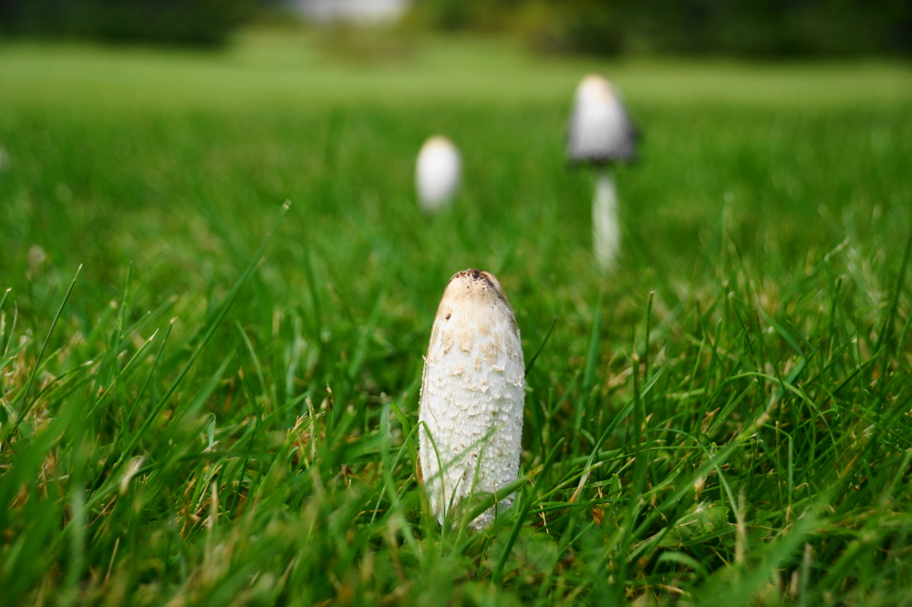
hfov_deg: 33.4
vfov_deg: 22.6
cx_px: 456
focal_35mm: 60
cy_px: 304
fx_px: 1519
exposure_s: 1/100
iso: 100
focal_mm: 40
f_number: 5
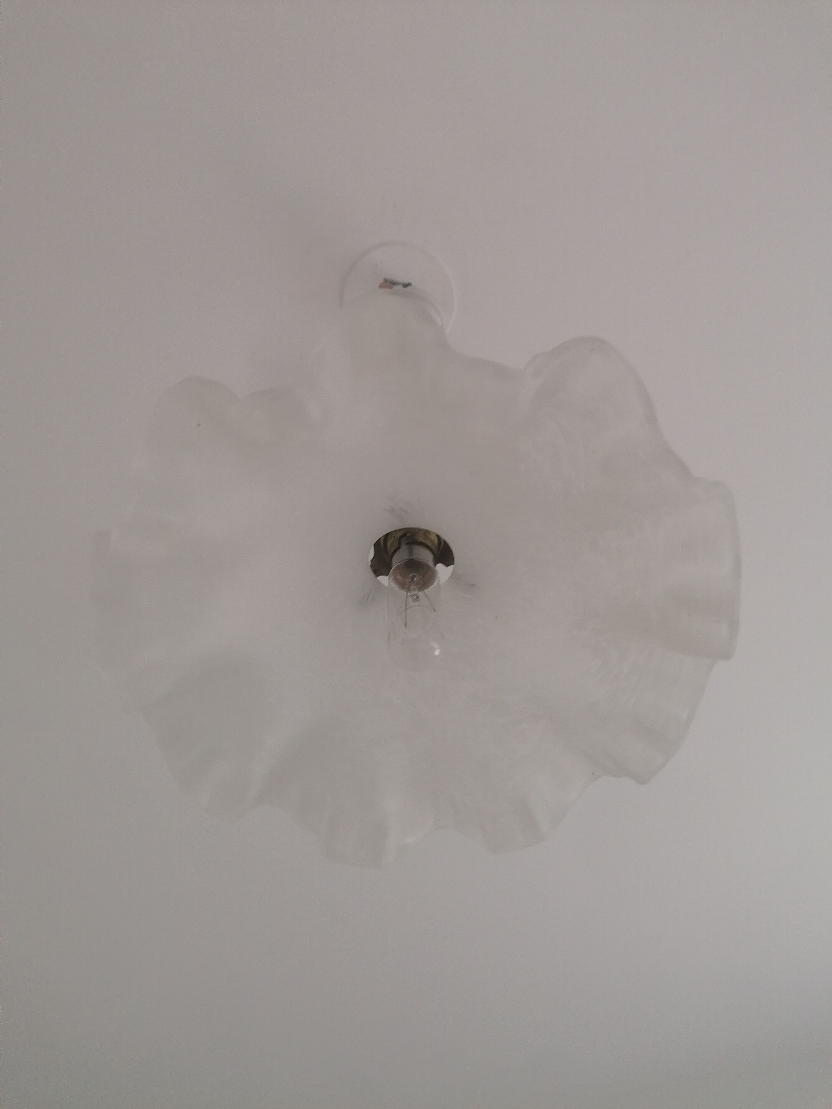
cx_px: 416
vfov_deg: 65.3
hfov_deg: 51.4
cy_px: 554
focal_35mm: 27
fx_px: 865
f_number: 1.8
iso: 125
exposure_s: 1/50
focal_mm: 4.75
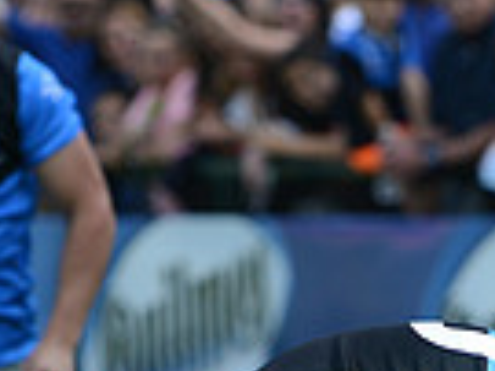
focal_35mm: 539
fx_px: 7701
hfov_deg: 3.7
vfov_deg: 2.7
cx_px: 407
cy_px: 549
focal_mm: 130
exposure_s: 1/1000
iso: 250
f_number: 2.8
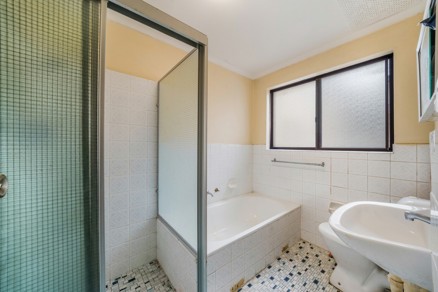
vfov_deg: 90.0
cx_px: 219
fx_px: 146
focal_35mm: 12
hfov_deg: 112.6
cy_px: 146
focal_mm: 12
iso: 800
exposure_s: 1/15
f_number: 11
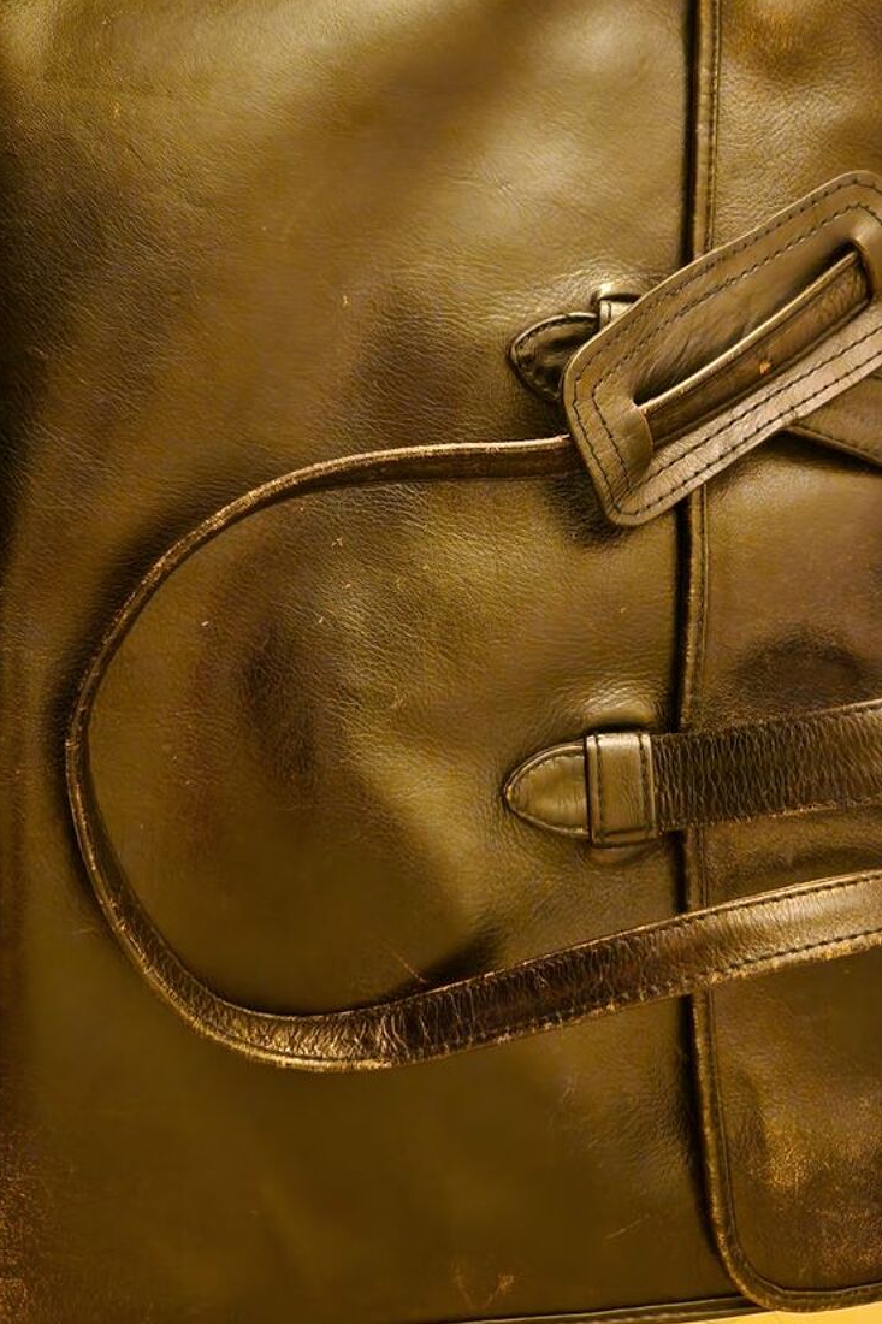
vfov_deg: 63.5
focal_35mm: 29
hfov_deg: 44.8
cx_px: 510
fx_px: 1066
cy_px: 586
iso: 1250
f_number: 1.8
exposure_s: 1/11
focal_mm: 5.4
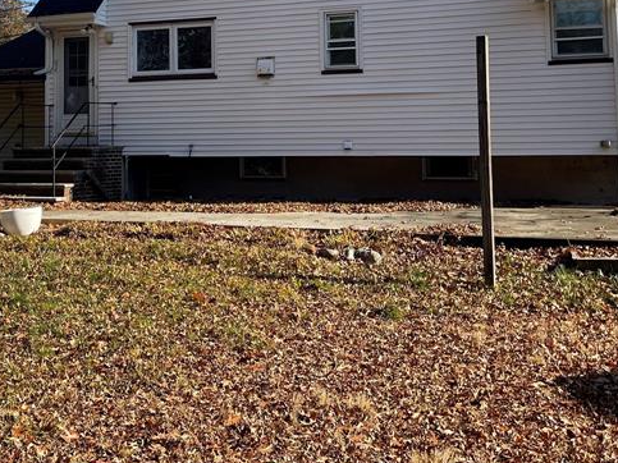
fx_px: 946
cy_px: 47
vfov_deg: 26.6
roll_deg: +0.7
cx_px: 193
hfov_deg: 35.7
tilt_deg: +5.5
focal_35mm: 53
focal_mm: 5.1
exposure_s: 1/2049
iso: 32
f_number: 1.6
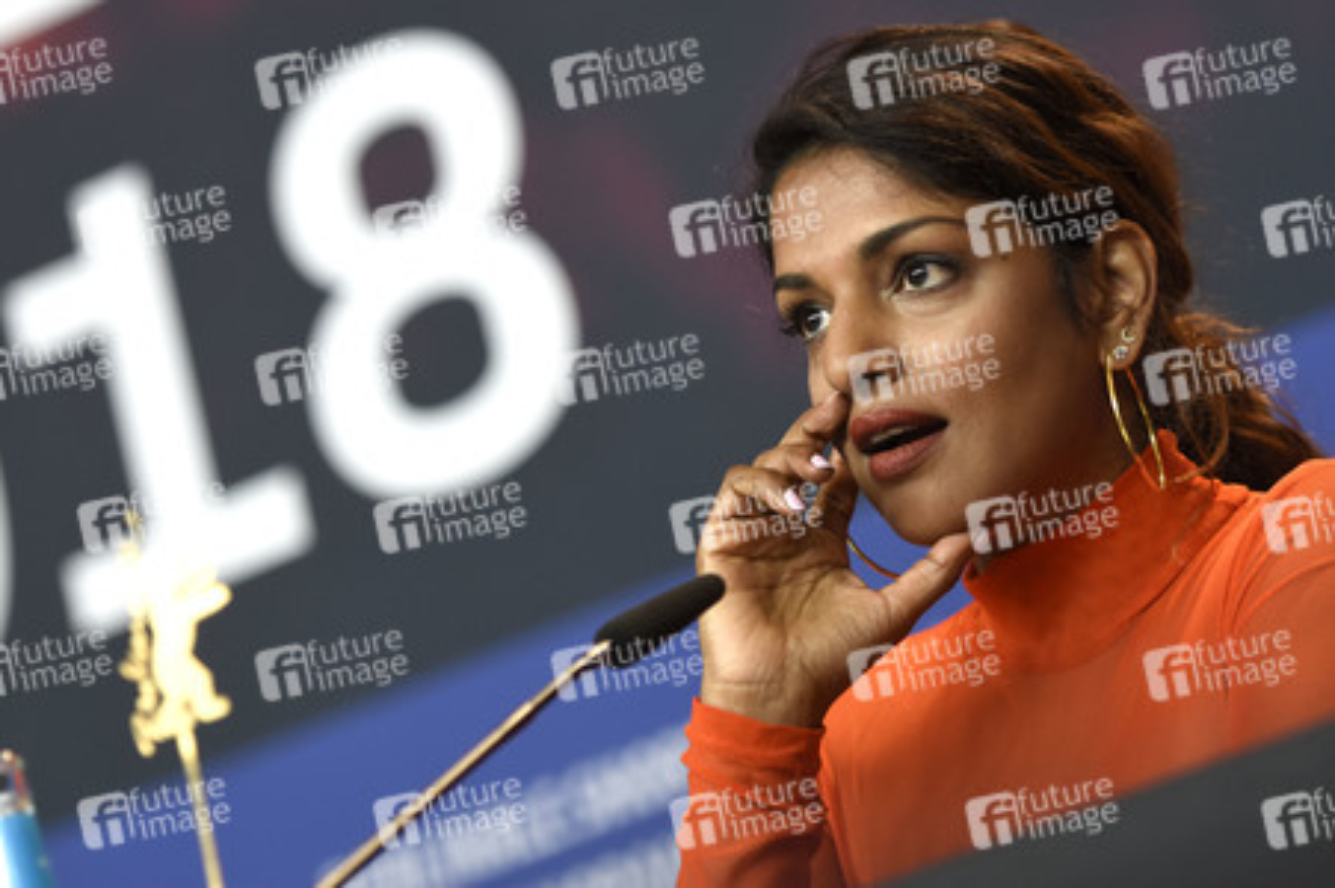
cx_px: 668
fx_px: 6670
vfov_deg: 7.6
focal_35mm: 180
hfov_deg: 11.4
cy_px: 444
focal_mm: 120
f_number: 3.2
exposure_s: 1/320
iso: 640
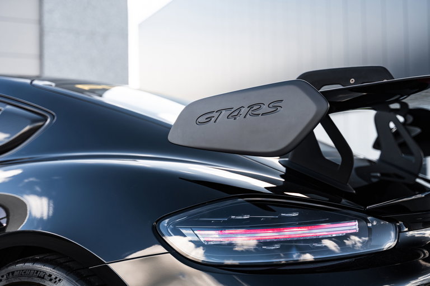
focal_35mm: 45
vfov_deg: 29.8
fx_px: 537
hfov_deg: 43.6
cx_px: 215
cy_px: 143
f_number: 2.8
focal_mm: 45
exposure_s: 1/200
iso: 125
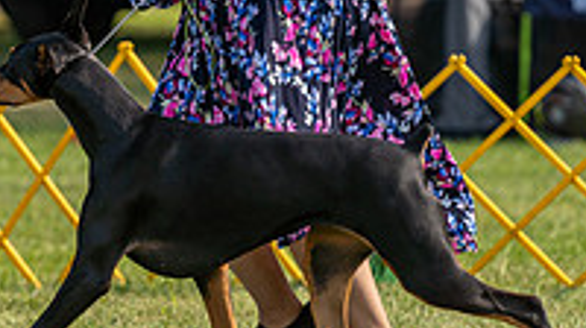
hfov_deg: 3.6
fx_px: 9220
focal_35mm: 594
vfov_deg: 2.0
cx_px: 141
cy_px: 25
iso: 200
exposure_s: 1/1600
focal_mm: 195
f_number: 3.5
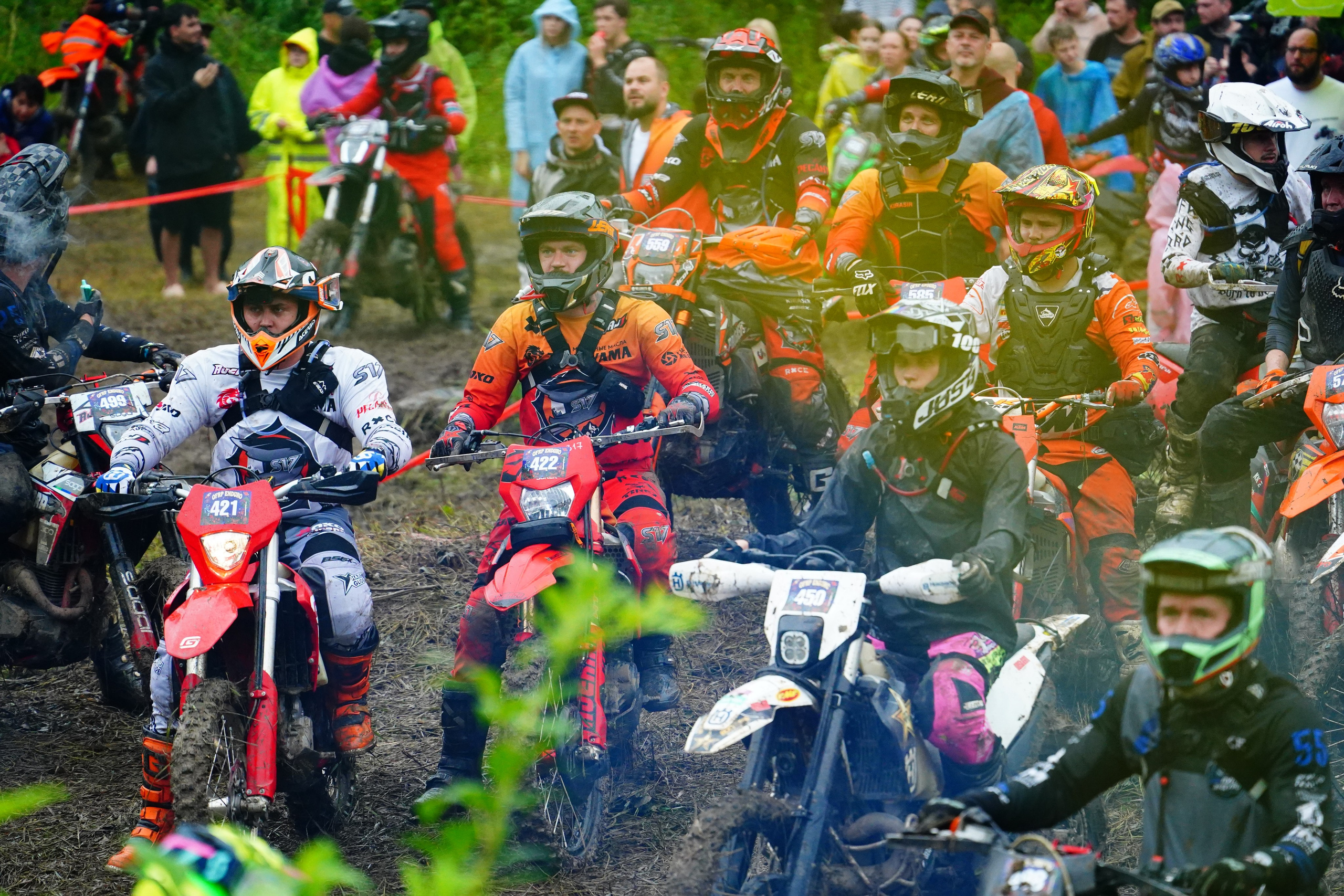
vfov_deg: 7.6
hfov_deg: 11.4
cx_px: 672
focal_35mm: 180
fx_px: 6720
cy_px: 448
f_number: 4
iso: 5000
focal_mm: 180
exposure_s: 1/6400
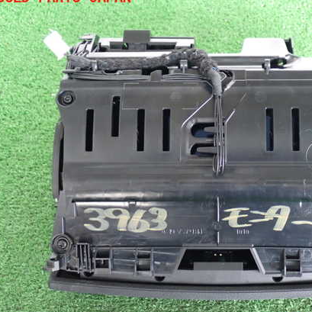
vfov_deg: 30.0
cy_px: 159
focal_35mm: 57
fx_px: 581
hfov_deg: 29.7
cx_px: 221
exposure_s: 1/40
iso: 800
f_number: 2.9
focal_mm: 7.84
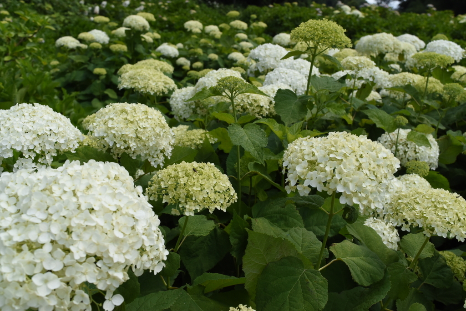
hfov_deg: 53.1
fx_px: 466
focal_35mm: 36
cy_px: 156
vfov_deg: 36.9
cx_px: 233
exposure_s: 1/1250
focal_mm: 24
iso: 500
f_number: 8
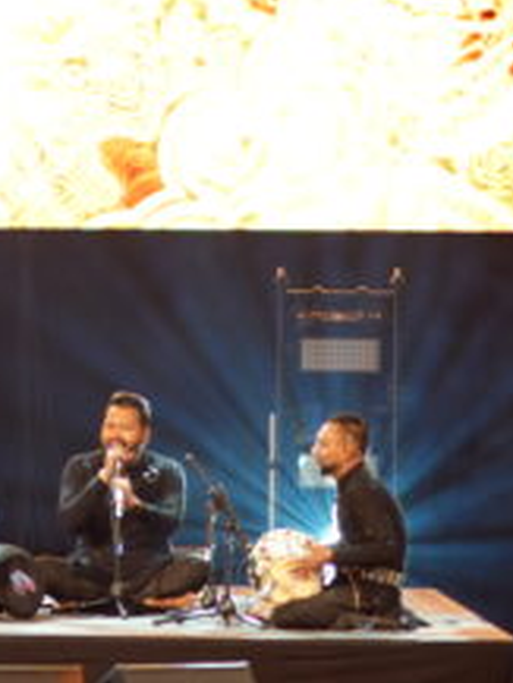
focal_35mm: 385
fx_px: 7600
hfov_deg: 3.9
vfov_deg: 5.1
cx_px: -16
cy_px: 109
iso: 640
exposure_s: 1/200
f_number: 1.4
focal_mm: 85
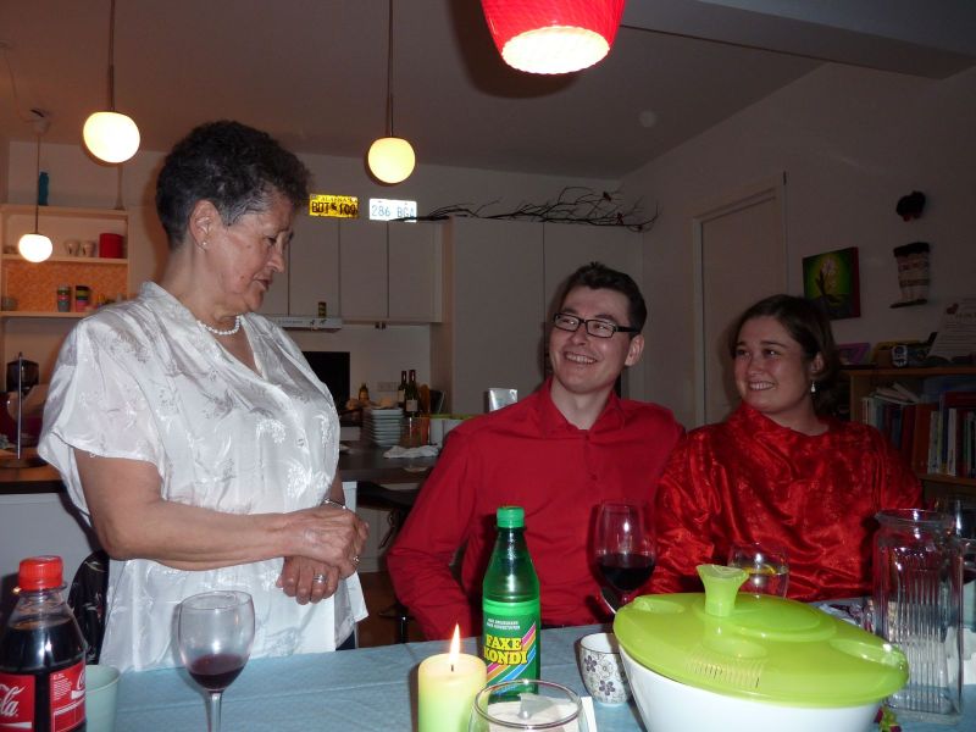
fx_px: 705
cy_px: 366
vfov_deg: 54.9
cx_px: 488
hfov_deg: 69.4
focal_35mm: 25
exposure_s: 1/30
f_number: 3.3
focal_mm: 4.1
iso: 100
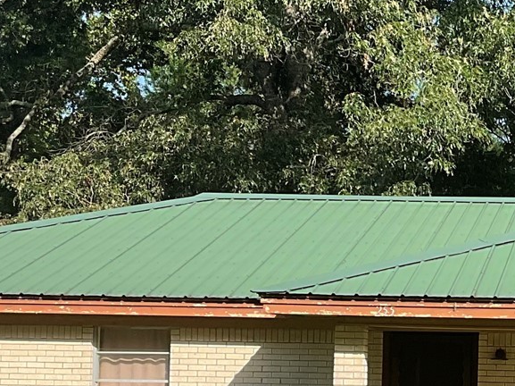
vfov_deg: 14.3
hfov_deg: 18.5
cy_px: 288
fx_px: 1531
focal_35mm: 103
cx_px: 536
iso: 16
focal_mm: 3
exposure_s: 1/962
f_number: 1.8
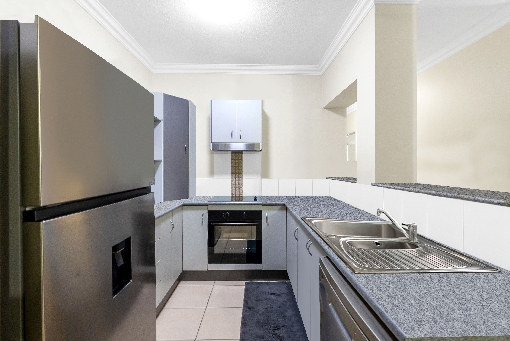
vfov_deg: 73.8
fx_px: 227
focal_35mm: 16
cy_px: 170
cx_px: 255
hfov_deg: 96.7
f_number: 7.1
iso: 2500
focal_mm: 16
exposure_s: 1/13
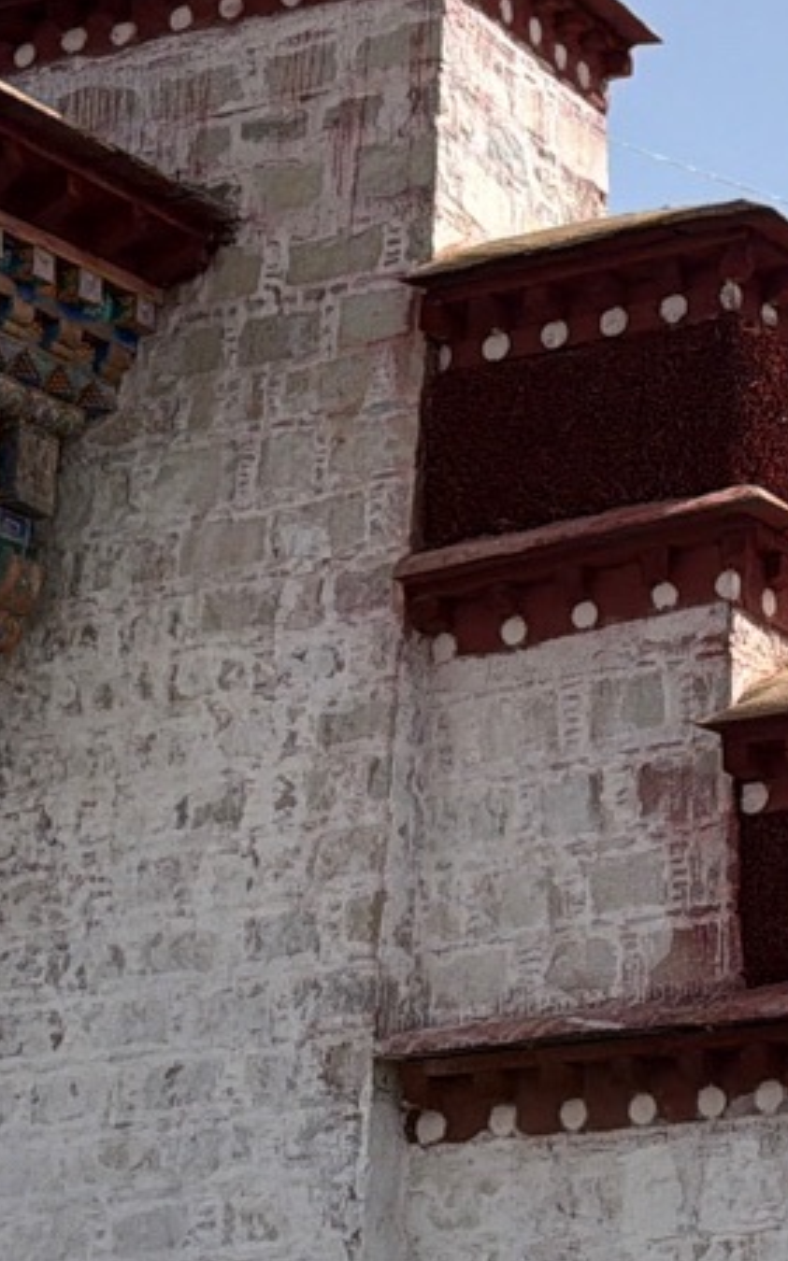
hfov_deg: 11.4
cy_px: 297
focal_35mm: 113
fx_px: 3885
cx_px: 897
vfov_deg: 18.3
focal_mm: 6.76
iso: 80
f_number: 1.78
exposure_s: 1/5714
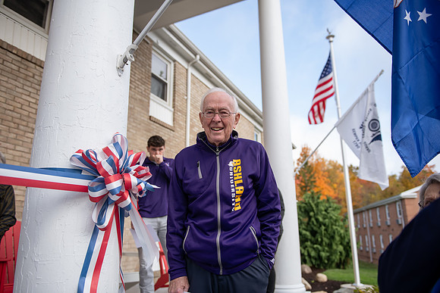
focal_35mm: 28
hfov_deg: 65.5
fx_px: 342
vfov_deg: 46.4
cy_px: 146
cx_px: 220
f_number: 3.2
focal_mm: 28
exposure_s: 1/400
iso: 125
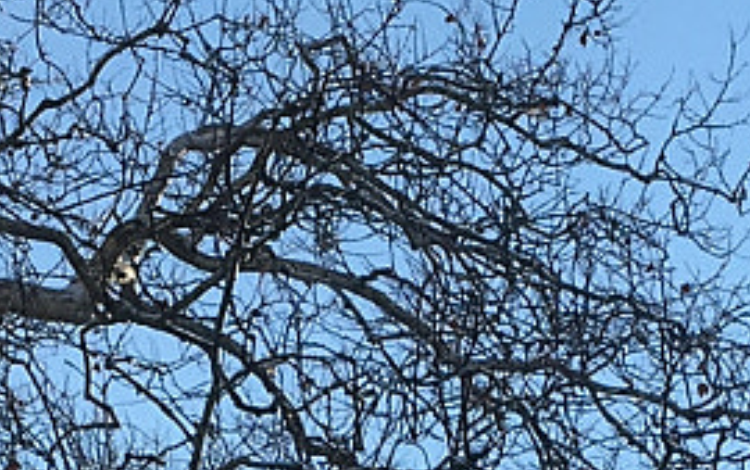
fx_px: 3722
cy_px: 940
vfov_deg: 7.0
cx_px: 456
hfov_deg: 11.5
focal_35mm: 182
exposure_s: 1/2404
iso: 25
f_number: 2.2
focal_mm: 4.15
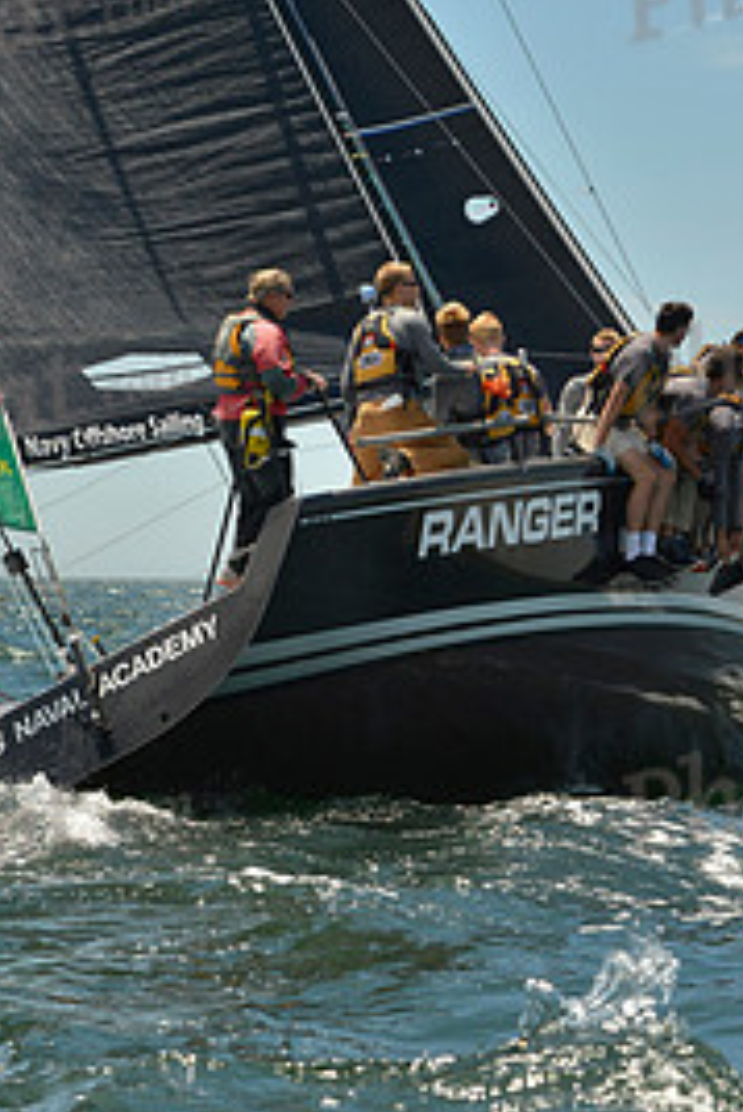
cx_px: 409
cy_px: 593
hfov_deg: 7.4
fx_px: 5750
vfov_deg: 11.0
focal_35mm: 186
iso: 280
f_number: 7.1
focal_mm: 86
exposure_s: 1/1600
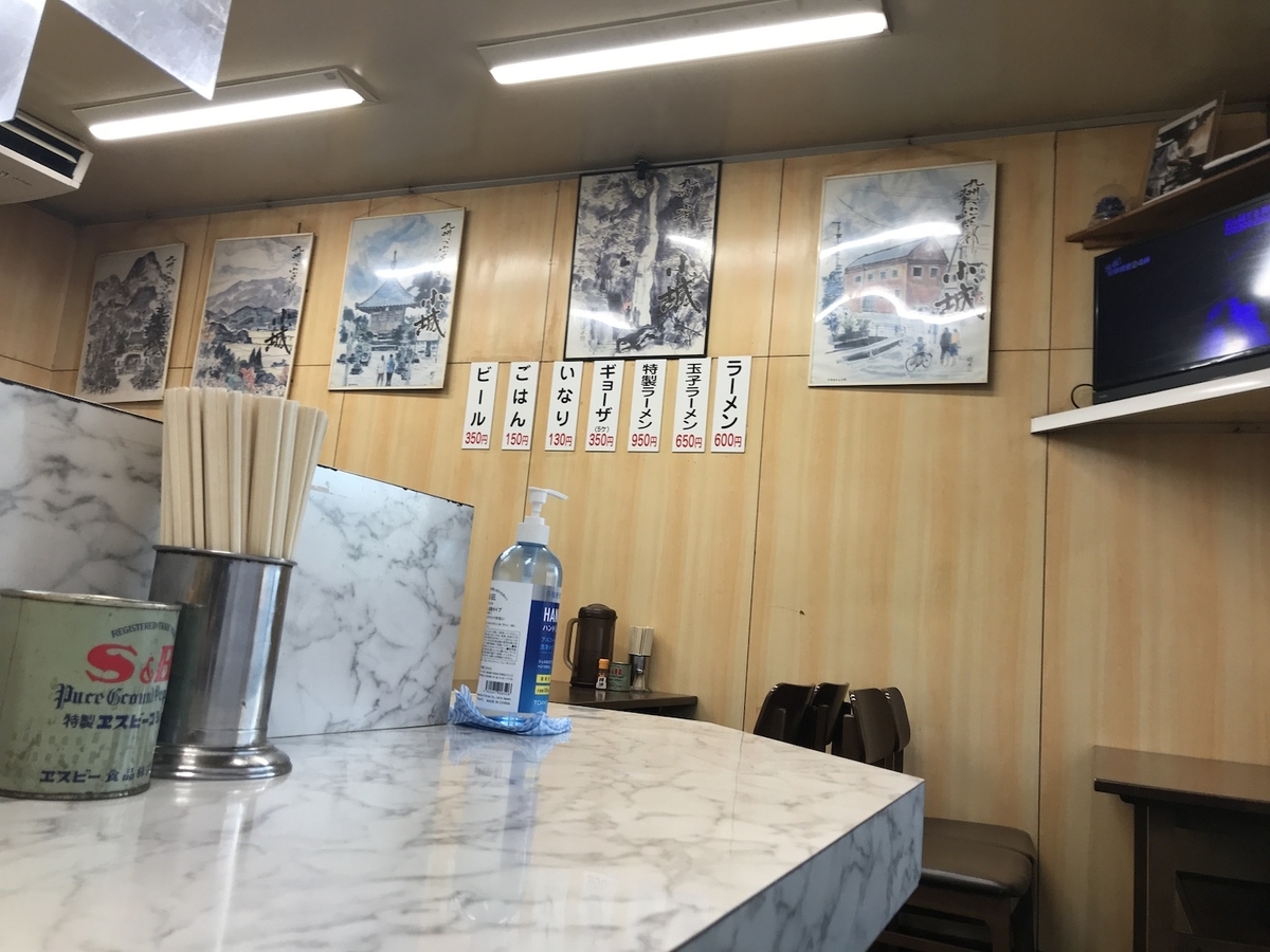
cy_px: 476
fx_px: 1027
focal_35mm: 28
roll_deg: -5.9
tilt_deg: +9.4
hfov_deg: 63.4
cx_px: 635
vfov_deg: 49.7
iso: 32
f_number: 1.8
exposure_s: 1/60
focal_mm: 3.99
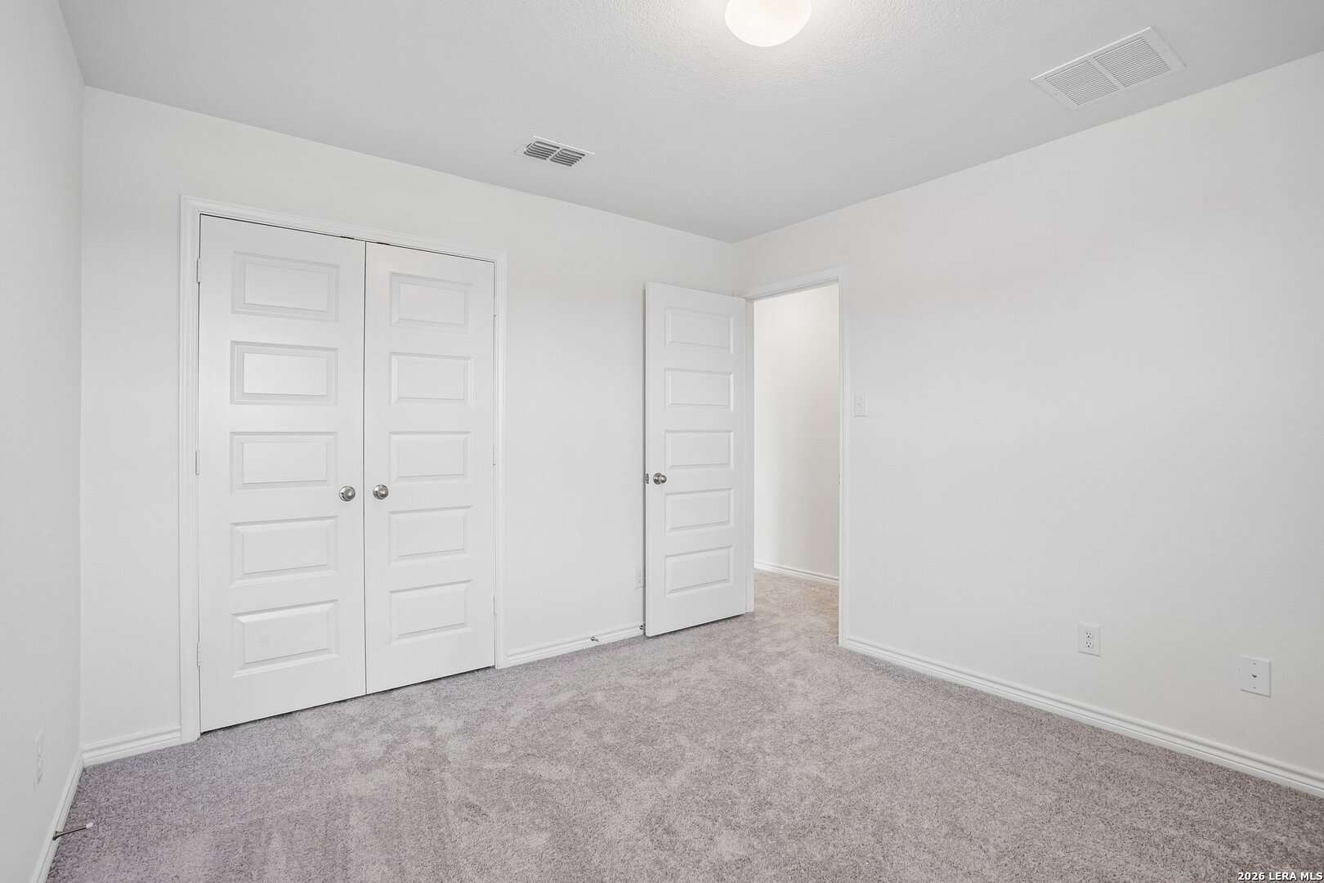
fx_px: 588
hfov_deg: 96.7
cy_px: 442
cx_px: 662
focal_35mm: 16
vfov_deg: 73.7
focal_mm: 16
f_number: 9
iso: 400
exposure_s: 1/25
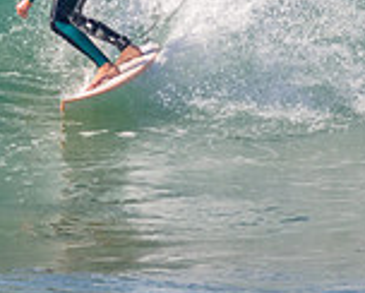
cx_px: -96
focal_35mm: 2864
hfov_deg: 0.7
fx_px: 30978
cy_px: -78
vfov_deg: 0.5
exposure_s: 1/2000
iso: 1800
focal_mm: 800
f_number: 11
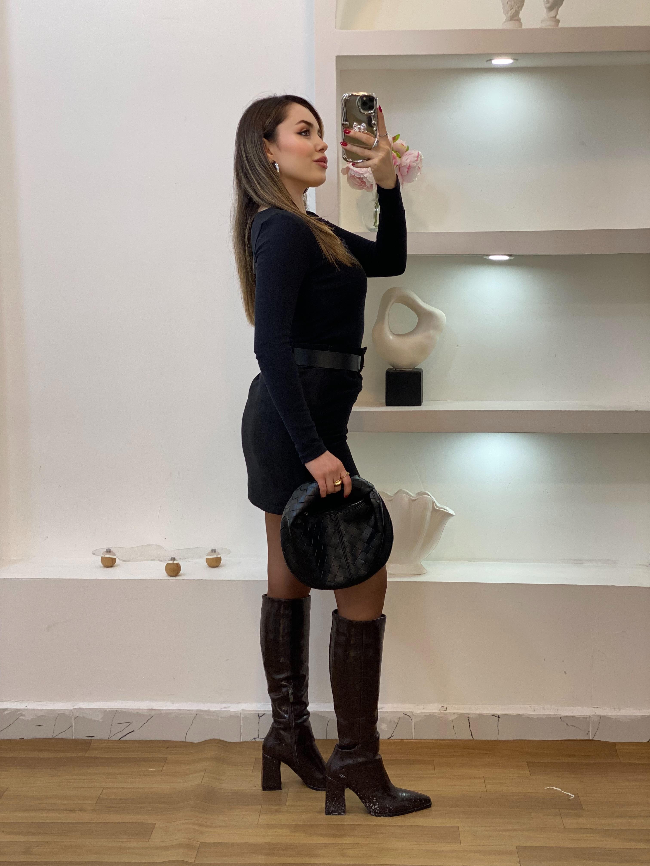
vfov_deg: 36.8
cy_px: 433
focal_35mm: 52
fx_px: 1302
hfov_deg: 28.0
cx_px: 325
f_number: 2
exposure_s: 1/100
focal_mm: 6
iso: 80
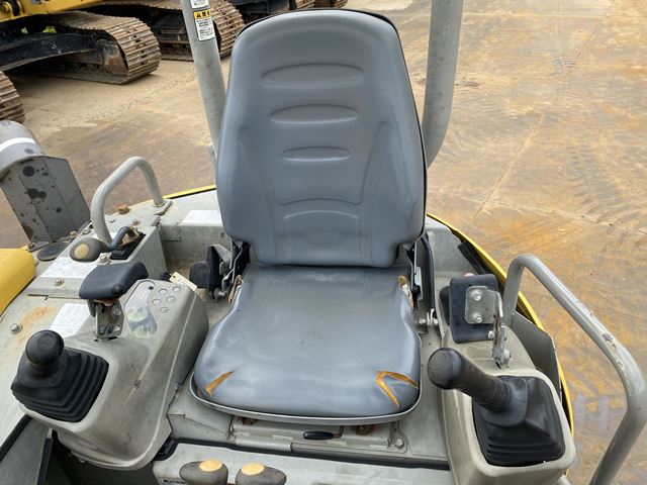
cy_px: 242
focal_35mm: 26
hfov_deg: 67.3
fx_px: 486
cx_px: 324
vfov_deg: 53.1
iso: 32
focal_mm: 4.25
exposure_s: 1/827
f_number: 1.8
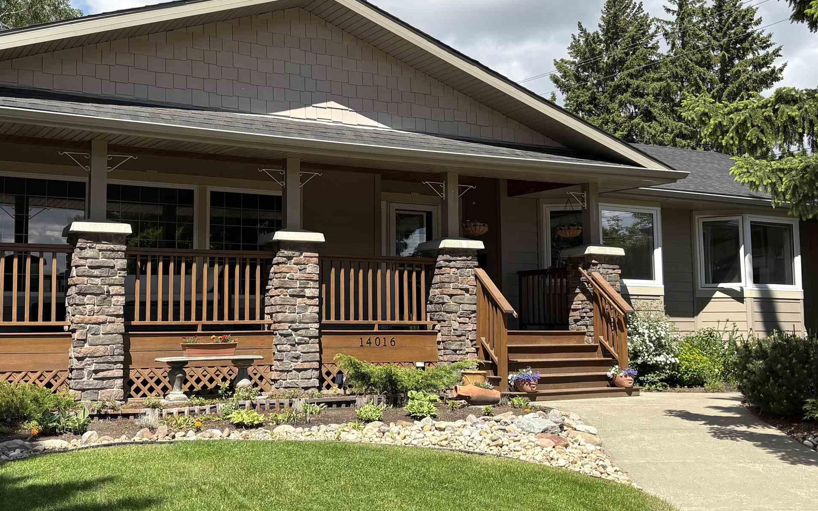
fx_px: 981
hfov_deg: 45.1
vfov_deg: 29.2
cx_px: 352
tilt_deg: +7.2
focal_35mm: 44
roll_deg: +0.7
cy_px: 213
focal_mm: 5.96
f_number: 1.6
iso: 50
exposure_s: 1/2747
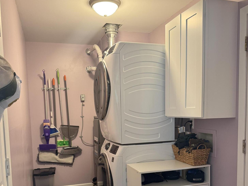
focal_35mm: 33
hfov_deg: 55.4
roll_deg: +0.9
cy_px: 144
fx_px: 236
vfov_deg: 41.4
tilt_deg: -5.4
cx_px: 122
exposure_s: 1/60
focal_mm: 6.76
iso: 320
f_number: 1.78
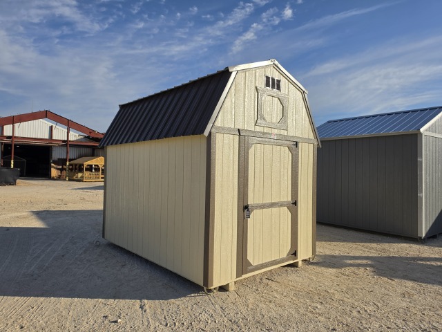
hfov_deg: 73.9
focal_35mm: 23
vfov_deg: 58.9
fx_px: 294
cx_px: 221
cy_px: 166
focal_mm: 6.5
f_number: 1.4
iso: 40
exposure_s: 1/7939
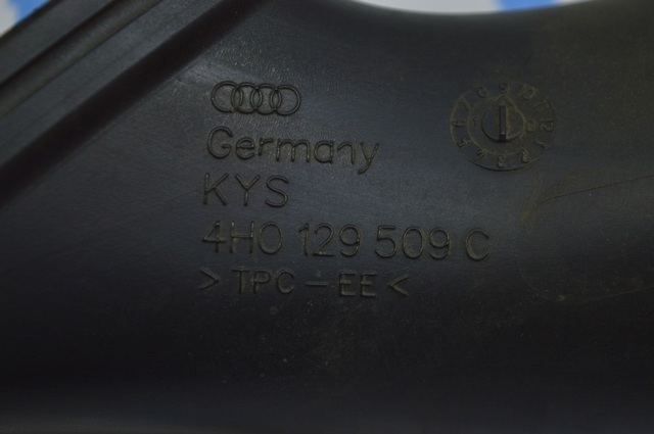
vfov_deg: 16.5
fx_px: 1497
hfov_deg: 24.6
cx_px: 327
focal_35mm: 82
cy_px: 217
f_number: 5.6
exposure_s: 1/80
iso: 400
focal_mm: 55
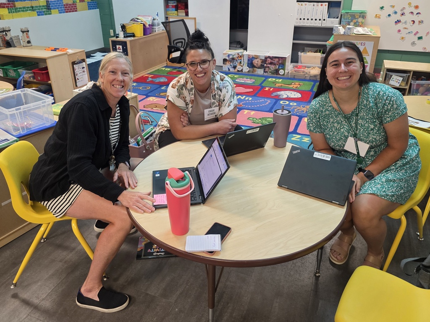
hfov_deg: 73.9
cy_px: 161
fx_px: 286
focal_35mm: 23
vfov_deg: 58.9
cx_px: 215
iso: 160
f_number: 1.7
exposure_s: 1/62.1
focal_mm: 6.3
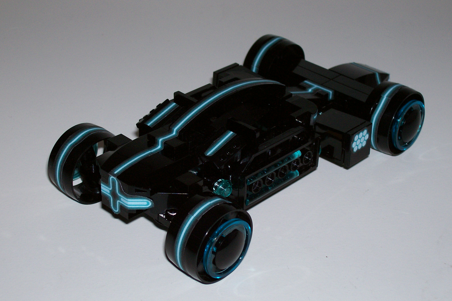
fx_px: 854
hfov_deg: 29.7
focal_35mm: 68
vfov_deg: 20.0
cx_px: 226
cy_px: 166
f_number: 3.6
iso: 80
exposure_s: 1/78.4
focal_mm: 10.8
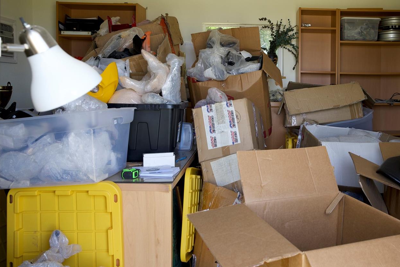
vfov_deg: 39.8
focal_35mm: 33
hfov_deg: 56.0
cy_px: 107
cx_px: 267
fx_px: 367
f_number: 4
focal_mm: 20
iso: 400
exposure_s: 1/160
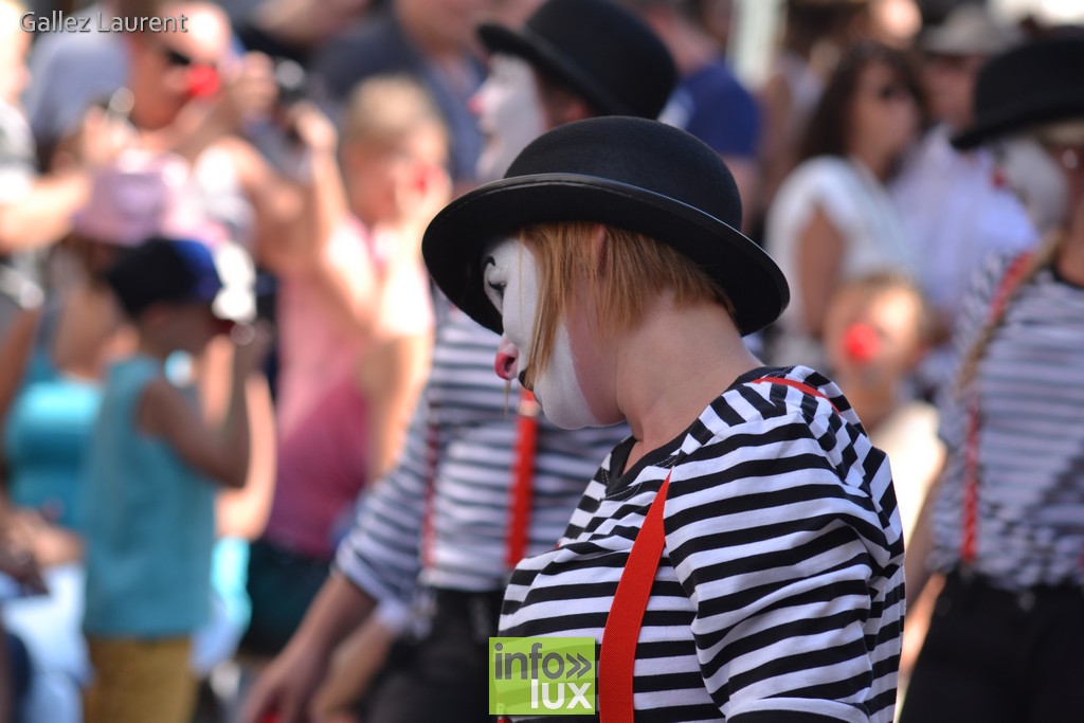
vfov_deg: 7.3
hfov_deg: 11.0
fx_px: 5646
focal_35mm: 188
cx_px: 542
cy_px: 362
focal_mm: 125
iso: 100
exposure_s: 1/200
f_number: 4.5
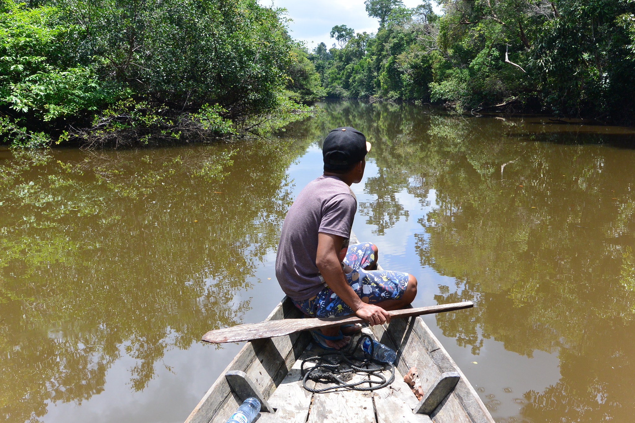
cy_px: 212
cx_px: 318
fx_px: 653
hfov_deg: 51.9
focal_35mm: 37
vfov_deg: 35.9
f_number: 4
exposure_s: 1/250
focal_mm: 14
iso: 160
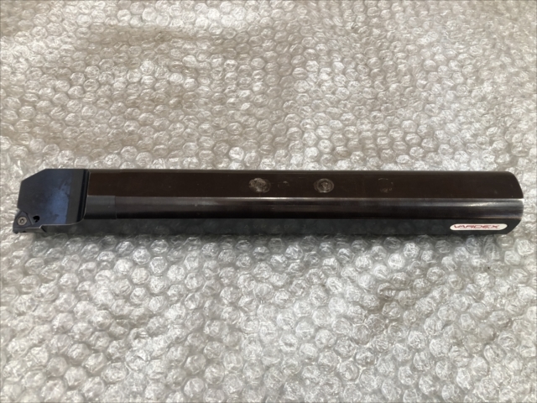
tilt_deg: -61.7
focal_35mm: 28
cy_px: 202
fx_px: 434
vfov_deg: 49.7
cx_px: 268
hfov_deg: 63.4
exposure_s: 1/24
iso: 32
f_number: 1.8
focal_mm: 3.99
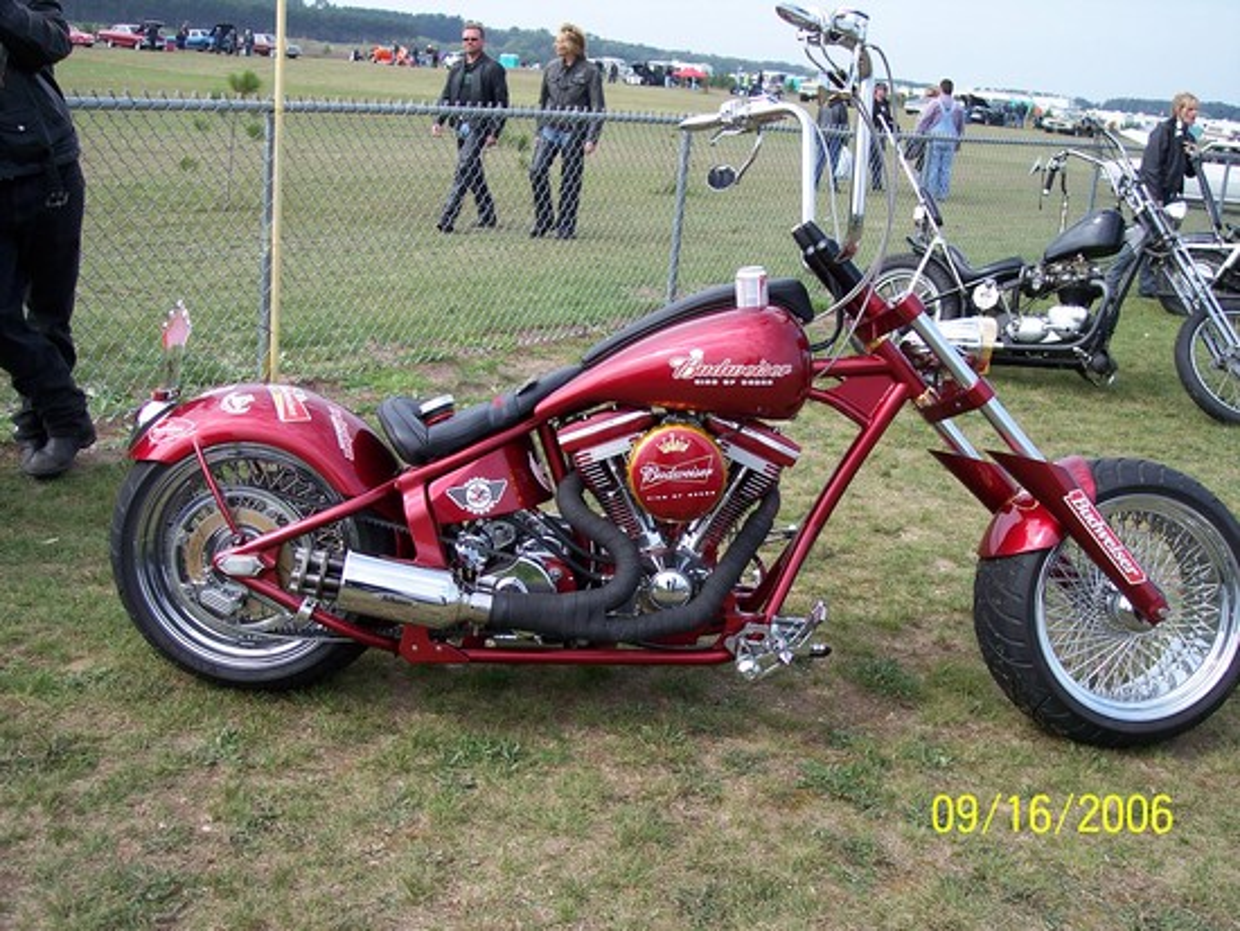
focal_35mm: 39
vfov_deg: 36.8
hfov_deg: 47.8
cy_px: 466
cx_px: 620
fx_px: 1398
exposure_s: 1/500
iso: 100
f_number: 3.4
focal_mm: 8
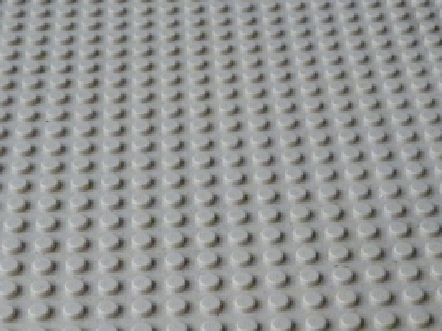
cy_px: 275
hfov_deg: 19.8
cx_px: 291
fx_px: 1264
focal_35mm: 99
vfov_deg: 14.8
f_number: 2.8
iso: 500
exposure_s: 1/160
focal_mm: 5.5
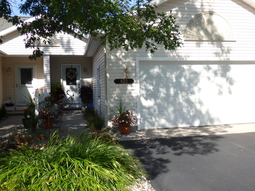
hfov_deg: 50.1
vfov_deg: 38.7
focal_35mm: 37
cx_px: 128
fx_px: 273
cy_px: 96
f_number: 3.6
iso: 100
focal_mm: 6.6
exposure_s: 1/500
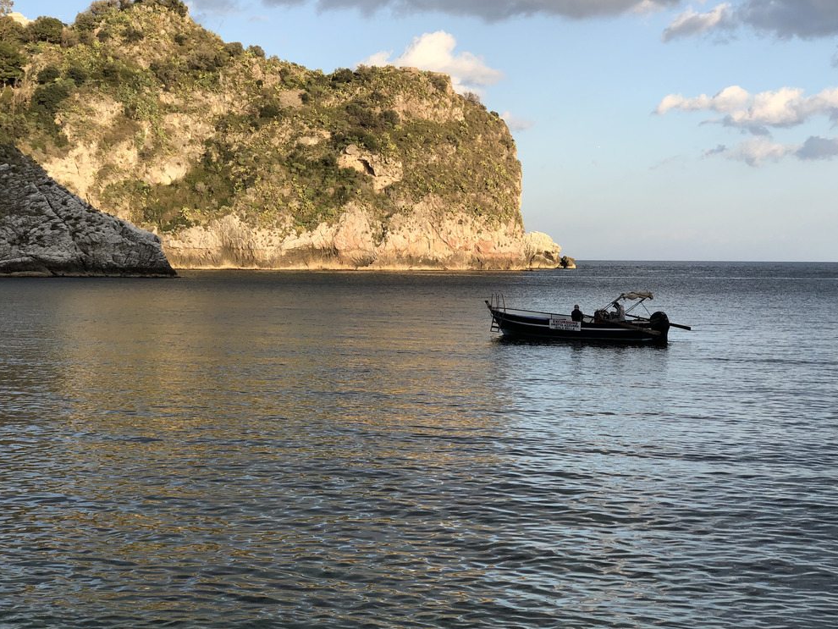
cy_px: 258
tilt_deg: +0.3
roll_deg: +0.3
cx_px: 424
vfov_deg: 23.3
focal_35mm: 63
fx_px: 1526
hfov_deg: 30.7
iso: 16
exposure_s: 1/615
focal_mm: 6
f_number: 2.4
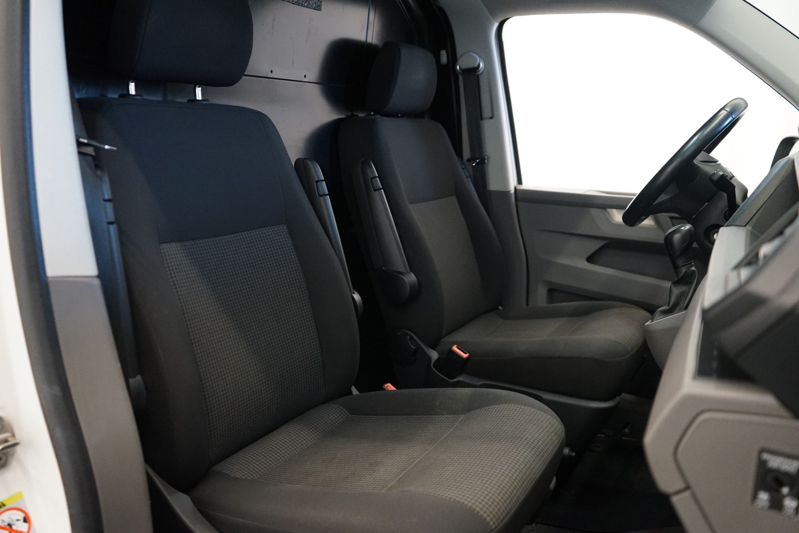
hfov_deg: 63.7
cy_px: 266
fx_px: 644
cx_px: 400
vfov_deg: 45.0
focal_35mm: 29
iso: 3200
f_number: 3.5
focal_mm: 29
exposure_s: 1/160
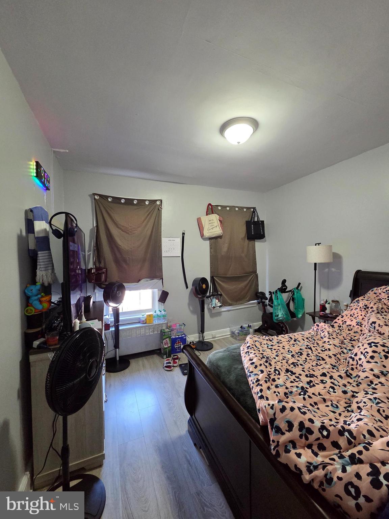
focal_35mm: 13
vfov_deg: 106.2
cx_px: 194
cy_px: 260
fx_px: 195
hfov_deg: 89.9
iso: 500
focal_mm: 2.2
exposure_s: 1/60
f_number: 2.2
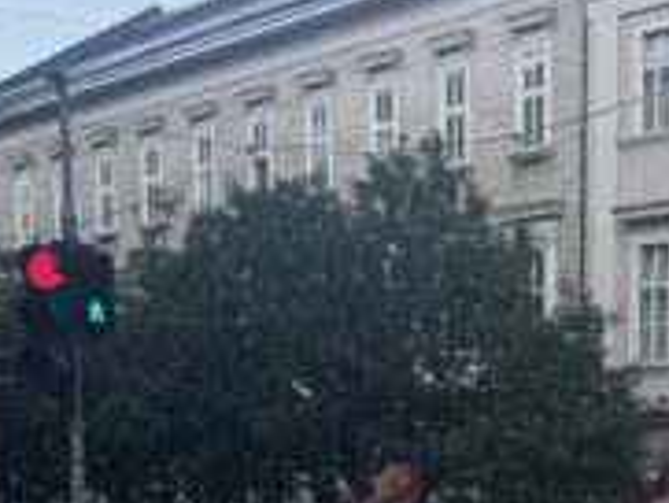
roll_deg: -3.5
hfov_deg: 16.5
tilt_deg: -11.9
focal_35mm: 102
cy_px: 1043
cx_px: 1149
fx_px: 1973
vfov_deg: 12.6
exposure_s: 1/1193
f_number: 1.78
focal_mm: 6.76
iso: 80
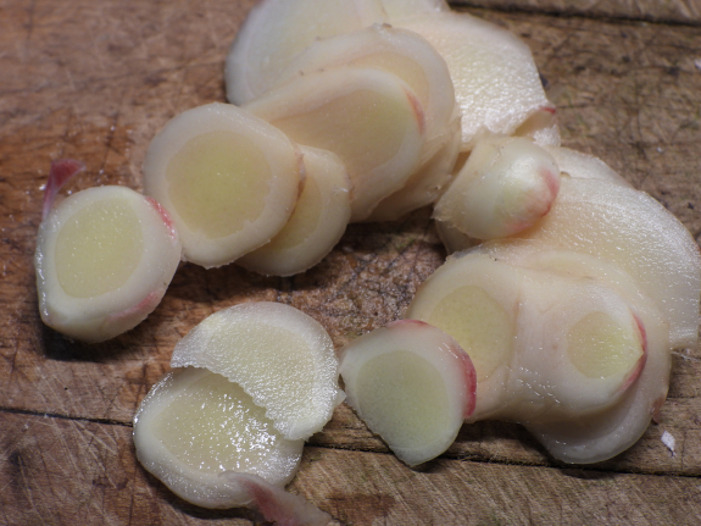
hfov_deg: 34.9
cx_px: 350
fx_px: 1114
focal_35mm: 55
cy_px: 263
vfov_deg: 26.6
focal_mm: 9.8
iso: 125
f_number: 3.5
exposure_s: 1/30
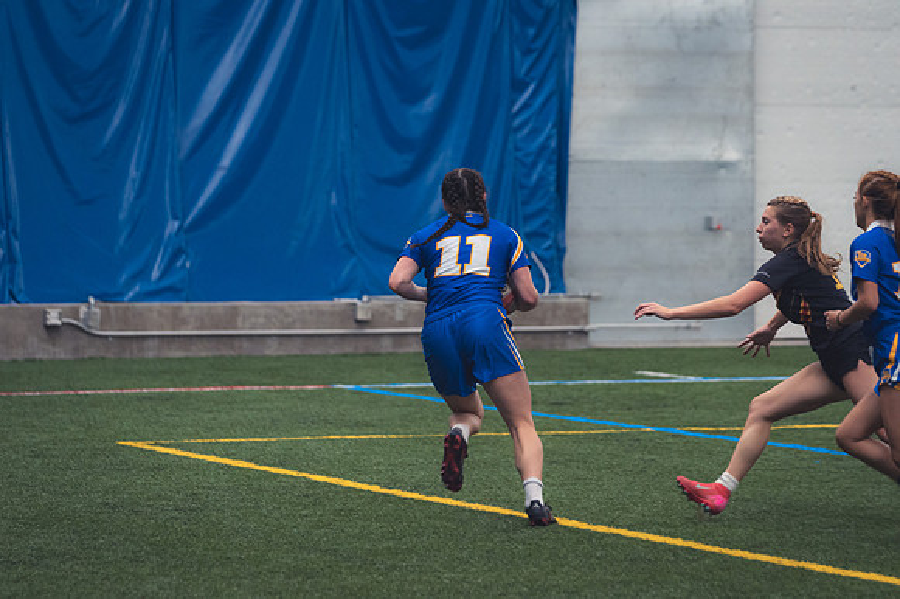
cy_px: 300
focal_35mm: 180
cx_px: 450
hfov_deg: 11.4
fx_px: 4497
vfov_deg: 7.6
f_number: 2.8
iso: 1800
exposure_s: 1/320
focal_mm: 120
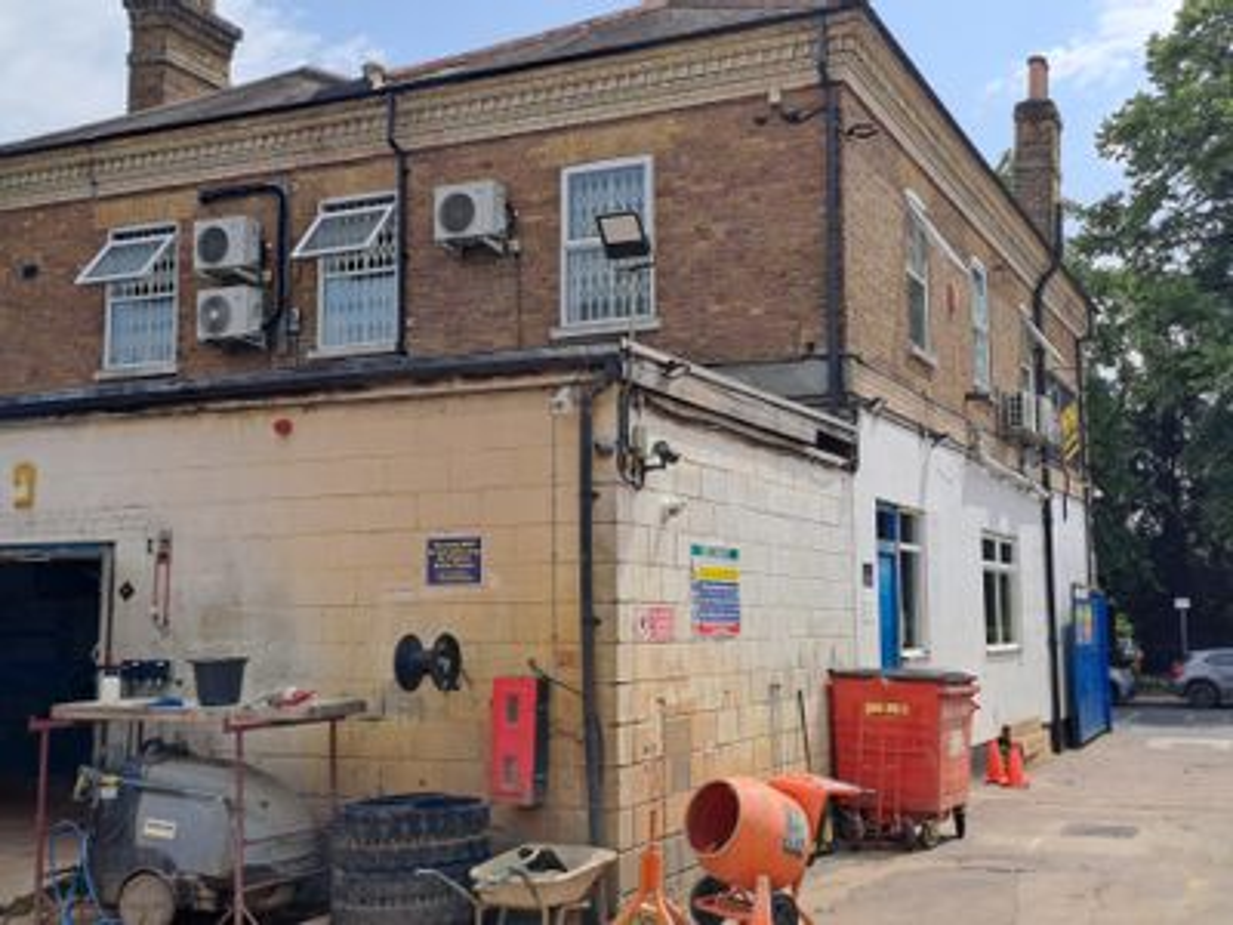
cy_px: 462
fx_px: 890
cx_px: 616
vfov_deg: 54.9
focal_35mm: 25
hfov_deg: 69.4
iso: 32
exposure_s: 1/2193
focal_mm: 4.65
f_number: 1.8
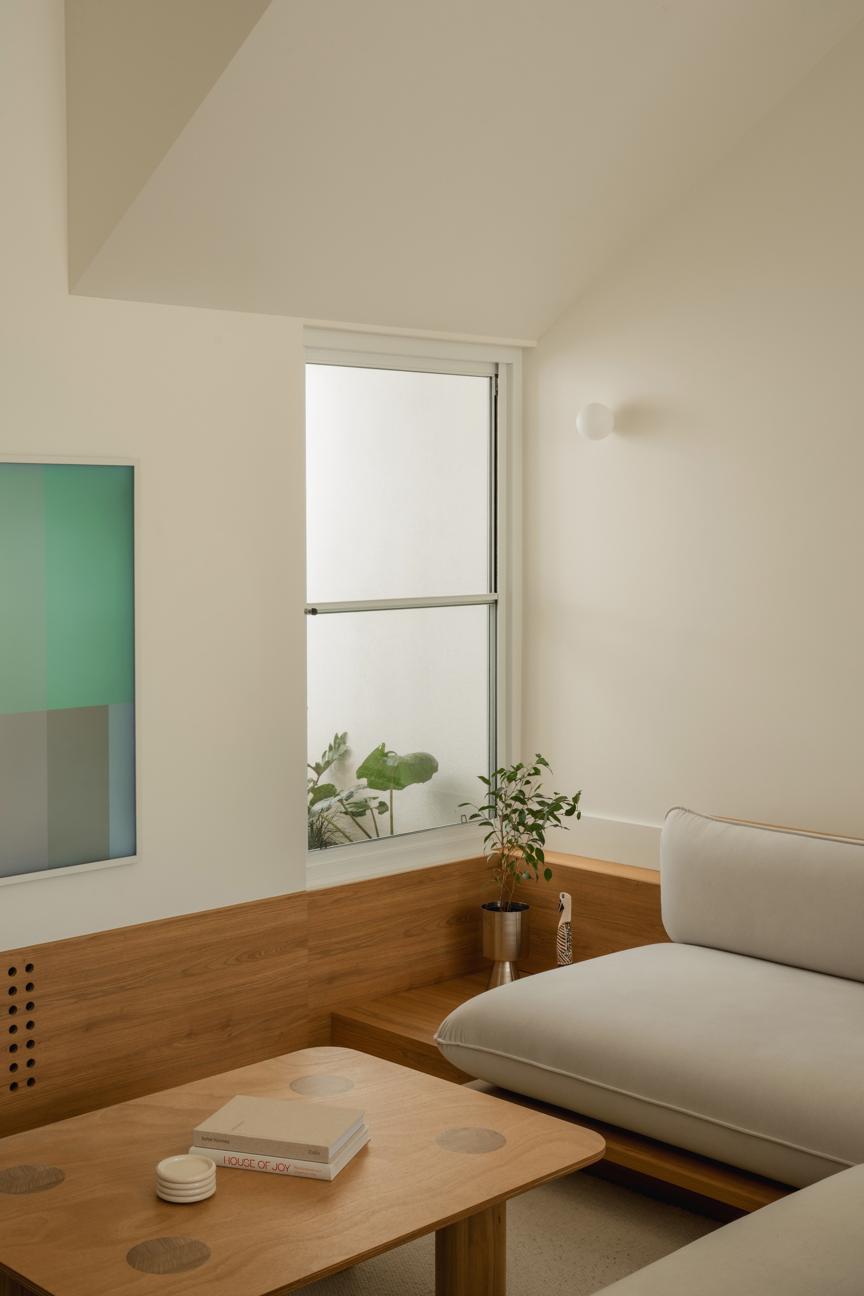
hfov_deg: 30.5
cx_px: 432
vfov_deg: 44.5
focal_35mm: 44
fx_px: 1584
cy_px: 648
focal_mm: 44
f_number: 13
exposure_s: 1/6
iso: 200
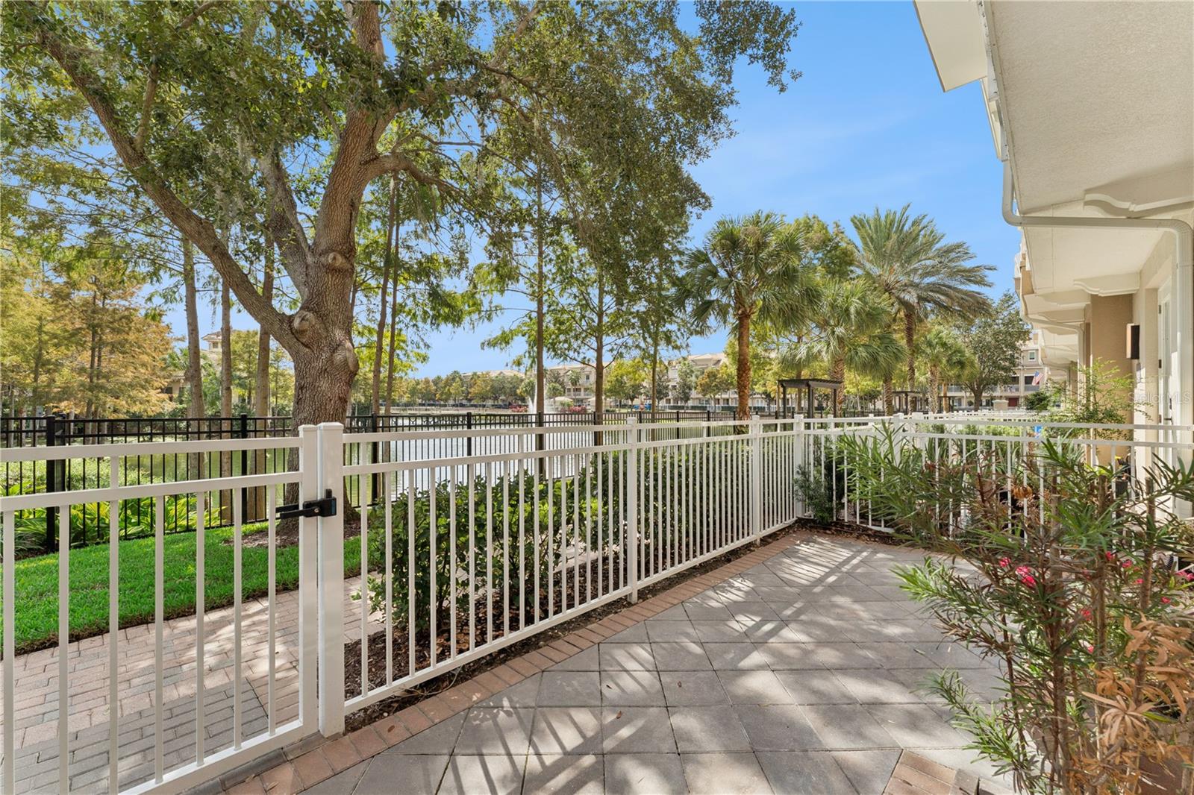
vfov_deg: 81.2
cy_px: 398
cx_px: 597
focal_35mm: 14
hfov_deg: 104.3
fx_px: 464
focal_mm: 14
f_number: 11
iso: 100
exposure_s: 1/125
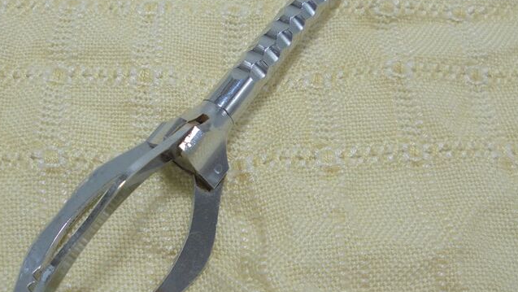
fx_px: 550
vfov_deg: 29.5
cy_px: 94
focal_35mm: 40
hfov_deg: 50.5
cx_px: 255
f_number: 3.5
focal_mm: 4.6
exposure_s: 1/160
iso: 100
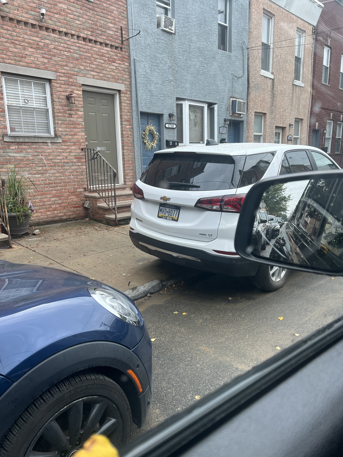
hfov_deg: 53.1
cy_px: 228
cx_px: 172
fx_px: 344
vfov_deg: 67.3
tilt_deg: -13.3
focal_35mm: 26
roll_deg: +0.6
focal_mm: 5.7
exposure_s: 1/293
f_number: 1.5
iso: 40
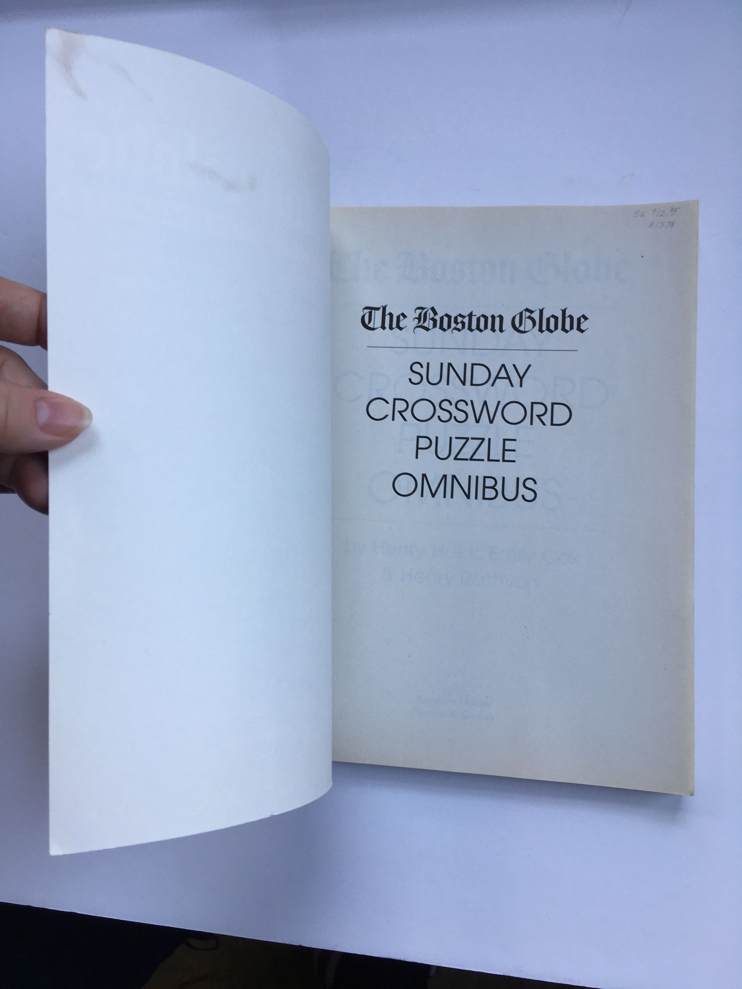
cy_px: 494
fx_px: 829
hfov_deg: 48.2
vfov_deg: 61.7
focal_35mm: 29
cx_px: 371
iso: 25
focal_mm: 4.15
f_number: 2.2
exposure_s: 1/120
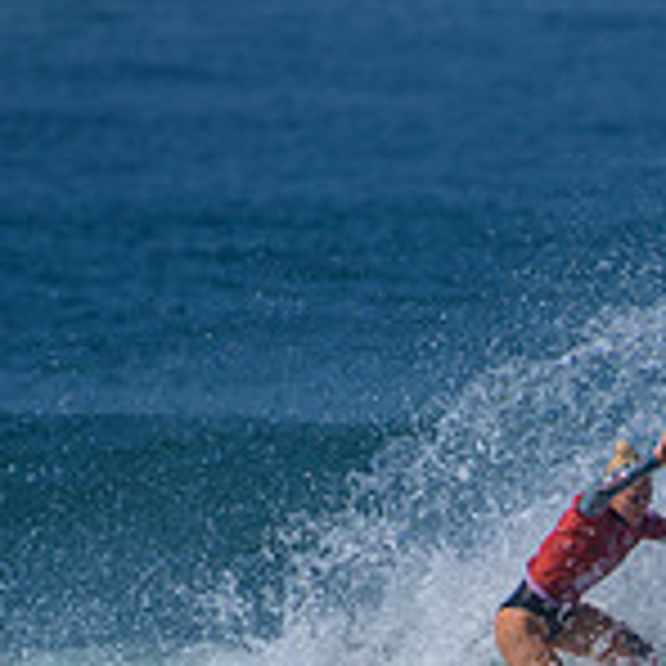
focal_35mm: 1668
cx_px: 756
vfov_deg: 1.1
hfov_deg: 1.1
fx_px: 36308
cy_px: 772
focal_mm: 500
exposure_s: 1/2000
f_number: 5.6
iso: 110
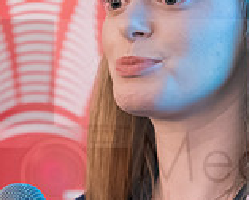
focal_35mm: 804
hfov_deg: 2.4
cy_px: 222
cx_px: 100
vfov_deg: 1.9
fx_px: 5932
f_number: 2.8
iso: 6400
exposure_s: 1/80
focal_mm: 200
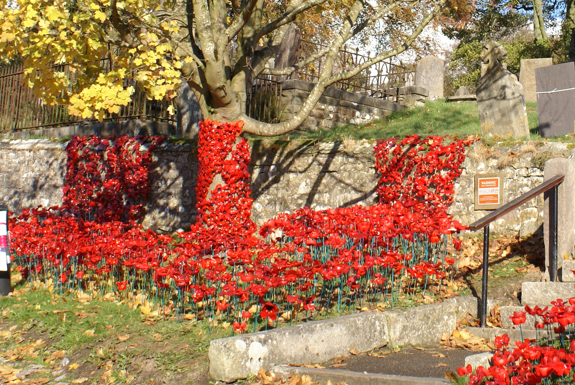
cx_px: 460
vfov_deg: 16.4
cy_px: 21
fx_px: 1311
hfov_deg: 24.3
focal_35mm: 82
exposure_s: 1/125
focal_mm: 28
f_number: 8
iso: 100
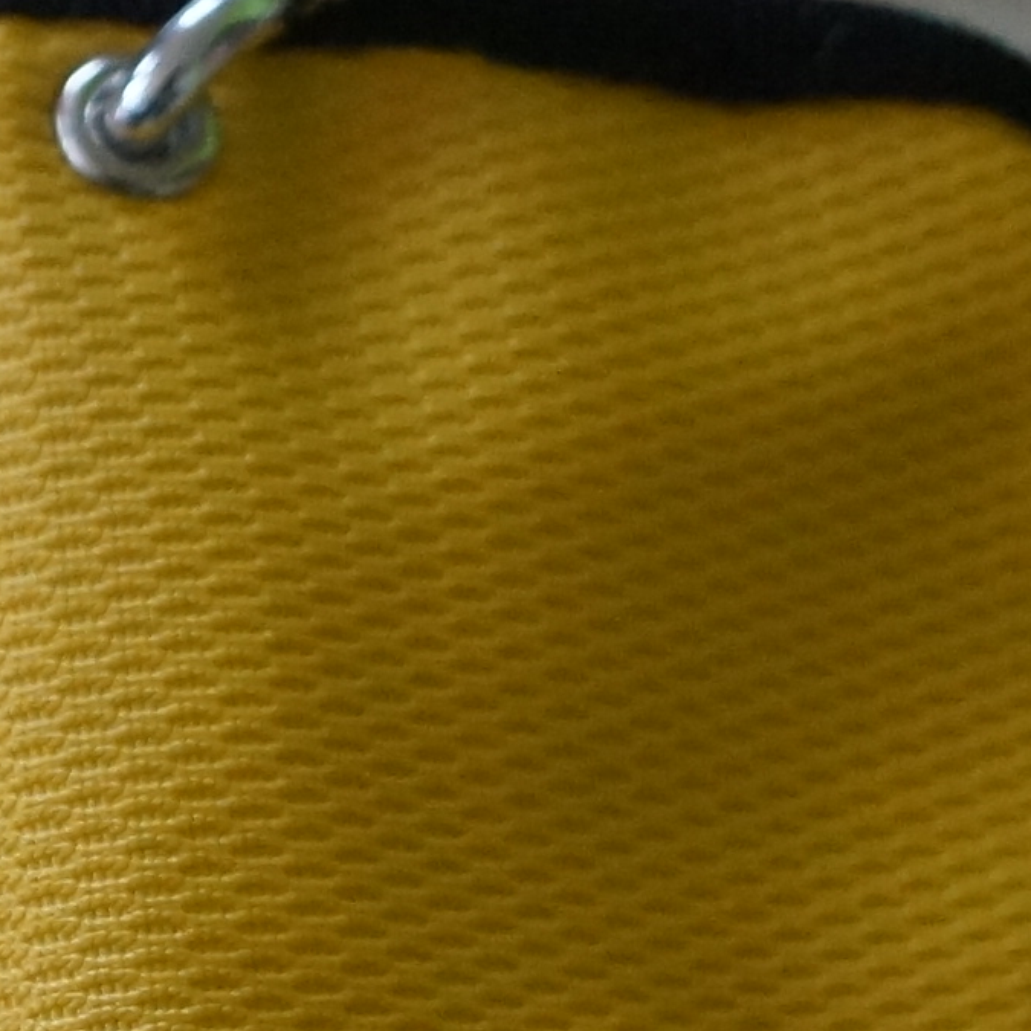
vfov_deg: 11.6
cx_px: -545
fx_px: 4987
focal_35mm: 148
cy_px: 1233
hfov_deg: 11.3
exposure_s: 1/160
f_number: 4
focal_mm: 22
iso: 2500
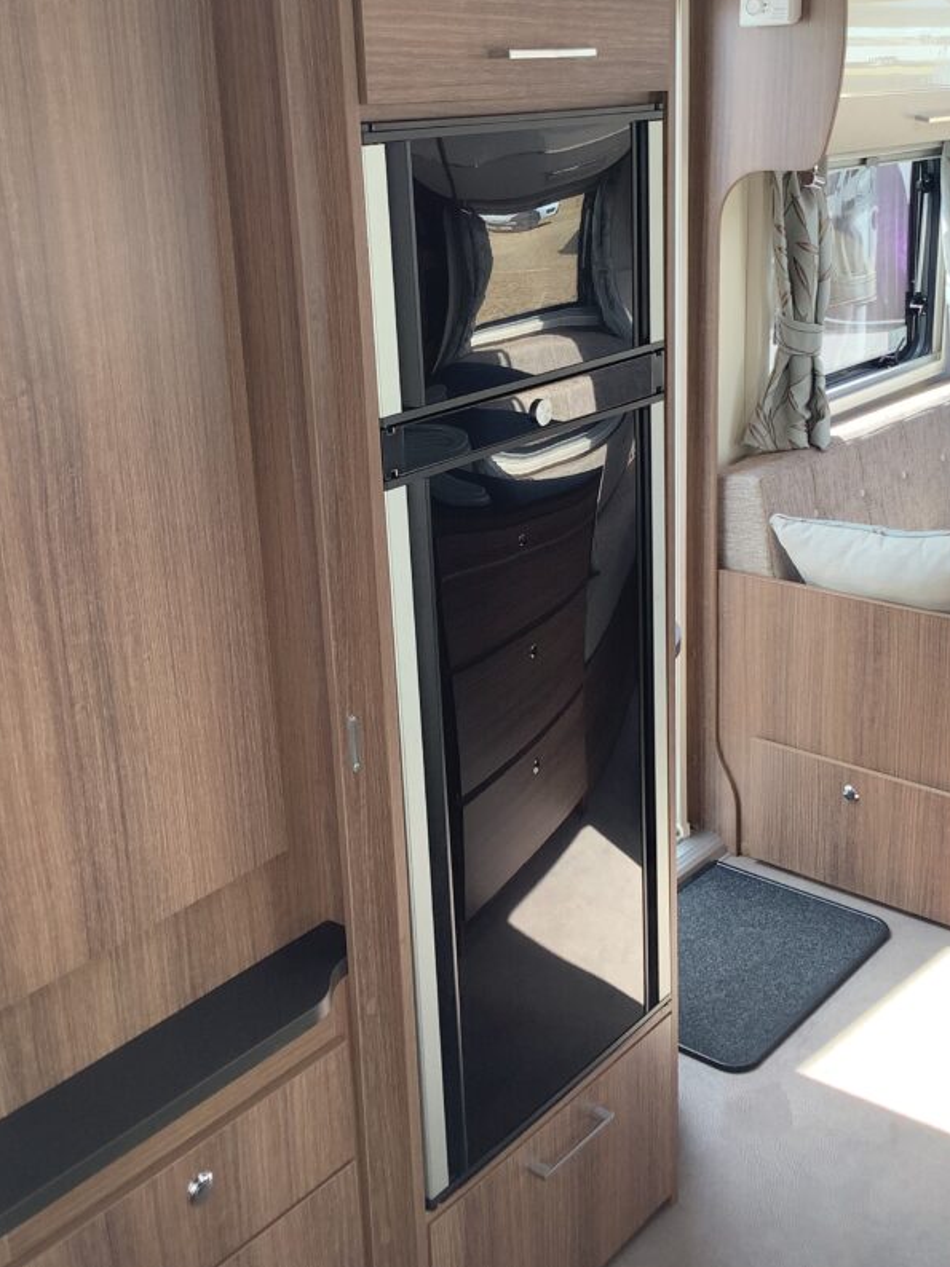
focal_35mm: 40
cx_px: 506
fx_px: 1464
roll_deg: +1.2
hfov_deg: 35.9
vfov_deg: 46.6
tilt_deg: -17.4
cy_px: 525
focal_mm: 3.3
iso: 64
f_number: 2.4
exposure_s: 1/120
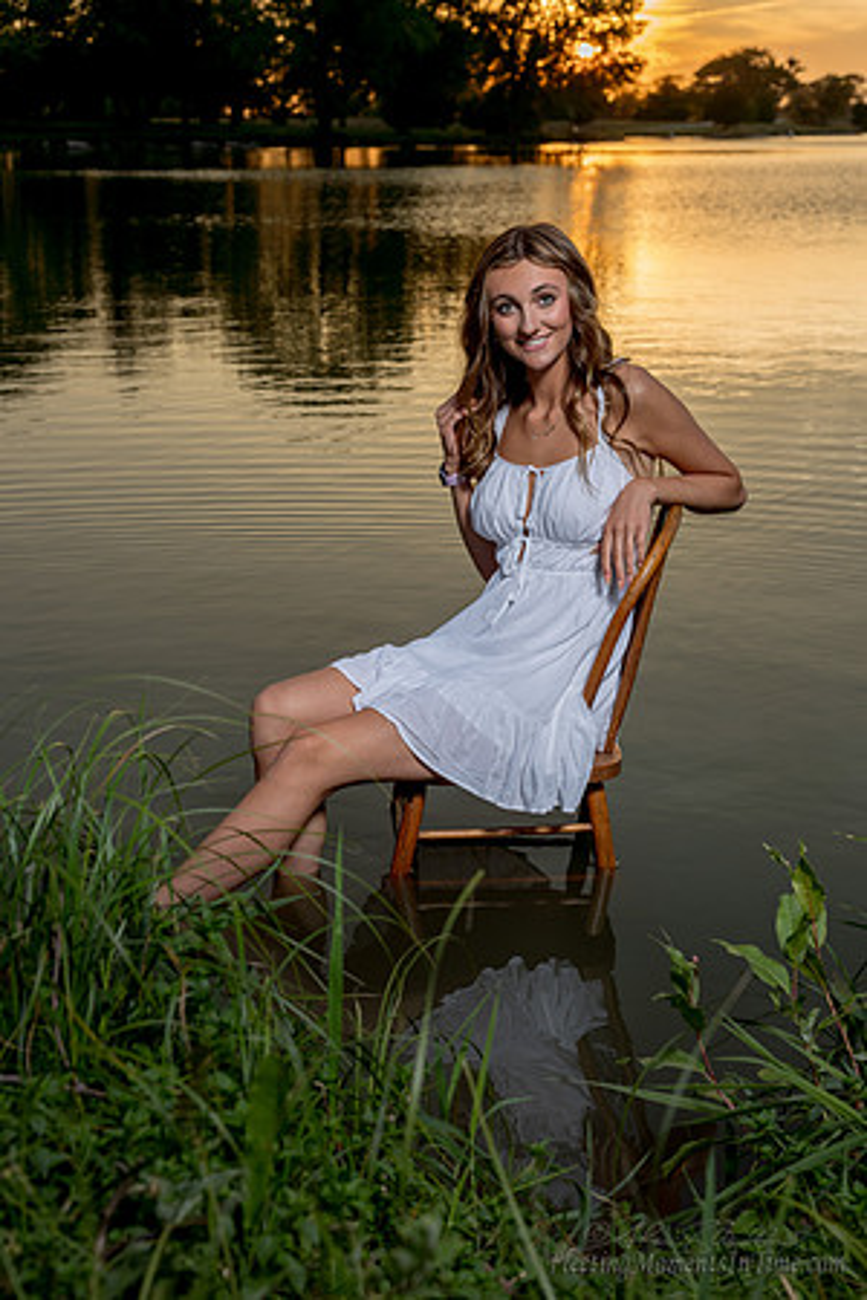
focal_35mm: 50
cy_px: 650
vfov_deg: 39.6
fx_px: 1806
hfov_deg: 27.0
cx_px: 434
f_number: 5.6
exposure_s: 1/160
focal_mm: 50
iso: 100
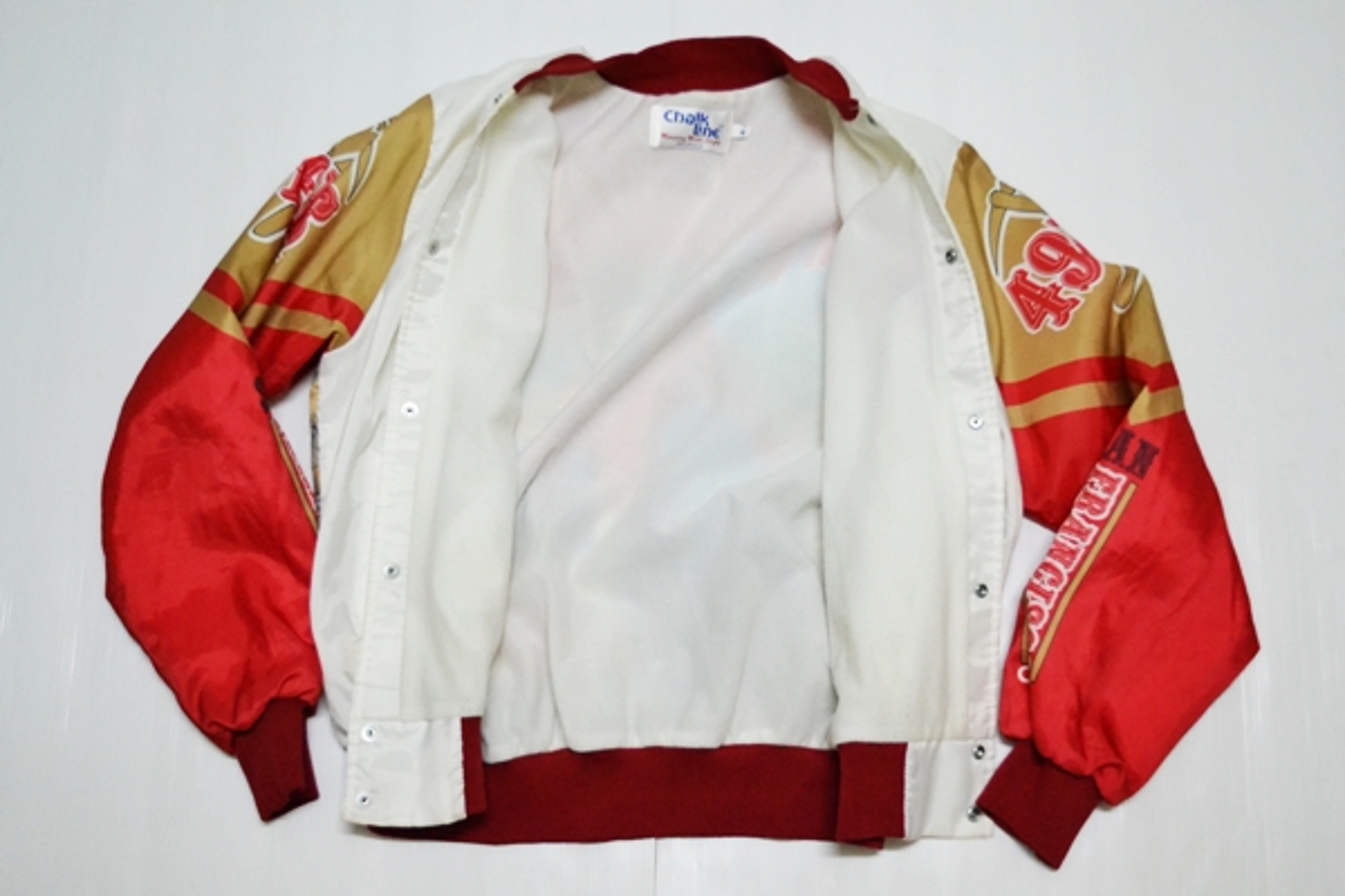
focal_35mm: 44
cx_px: 672
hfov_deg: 45.0
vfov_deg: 30.8
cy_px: 448
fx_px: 1625
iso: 3200
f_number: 4.5
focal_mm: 29
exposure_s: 1/50
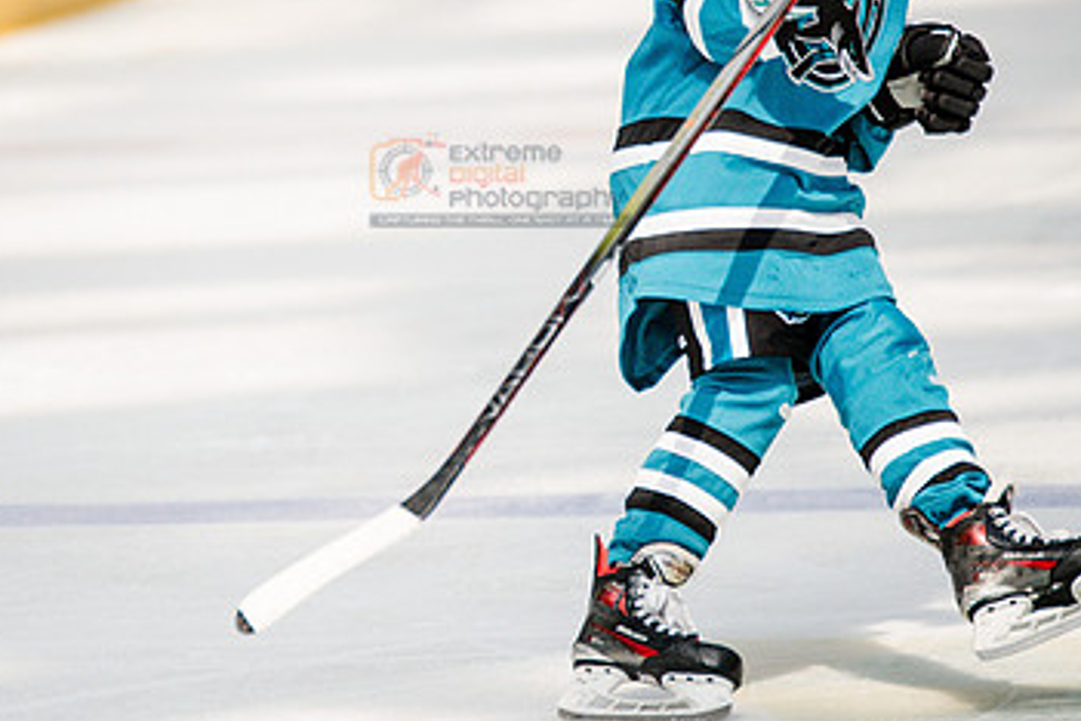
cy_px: 164
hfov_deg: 3.4
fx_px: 18015
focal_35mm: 600
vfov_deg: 2.3
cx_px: 314
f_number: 3.2
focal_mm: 300
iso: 1250
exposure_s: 1/4000
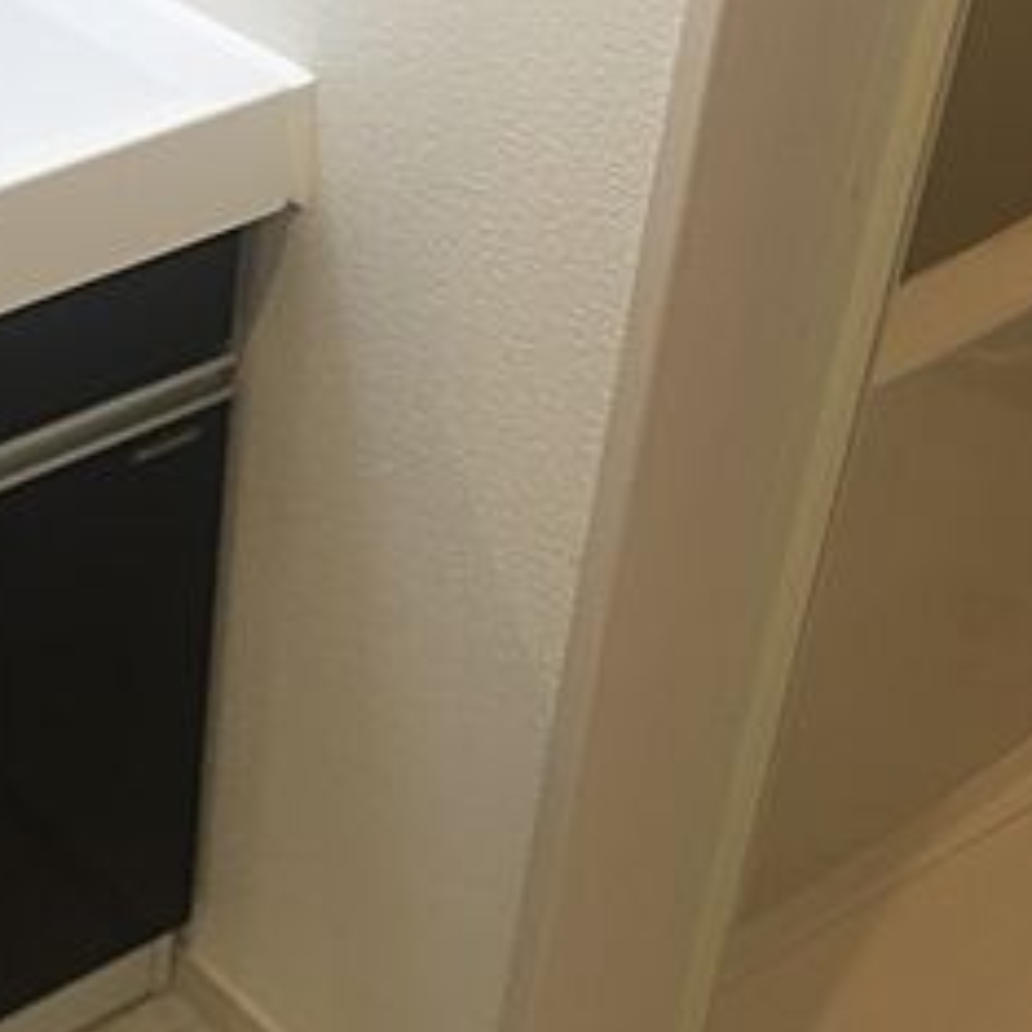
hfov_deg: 22.9
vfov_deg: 24.6
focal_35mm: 70
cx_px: -172
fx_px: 2361
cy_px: 410
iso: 64
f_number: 2.2
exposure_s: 1/30
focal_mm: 4.15
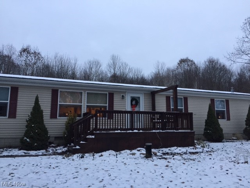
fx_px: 209
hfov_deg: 61.7
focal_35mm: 29
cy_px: 94
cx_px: 125
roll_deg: -0.3
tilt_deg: +8.6
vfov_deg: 48.2
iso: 50
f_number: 2.2
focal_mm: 4.15
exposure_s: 1/30
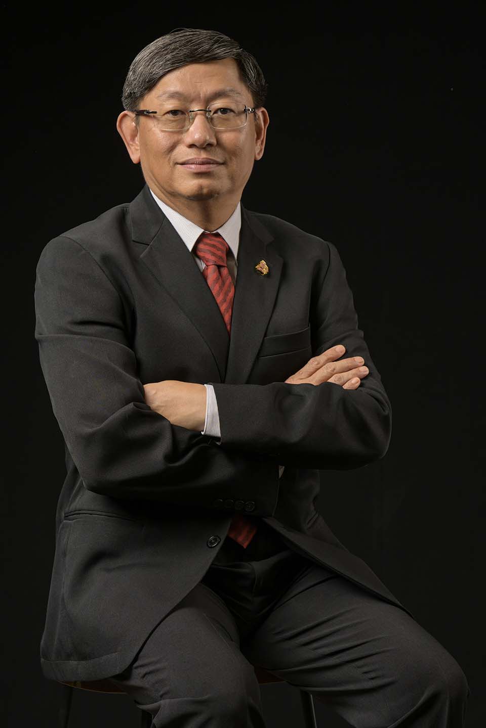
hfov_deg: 16.1
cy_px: 364
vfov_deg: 23.9
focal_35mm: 85
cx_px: 243
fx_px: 1721
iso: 320
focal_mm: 85
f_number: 7.1
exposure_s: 1/200
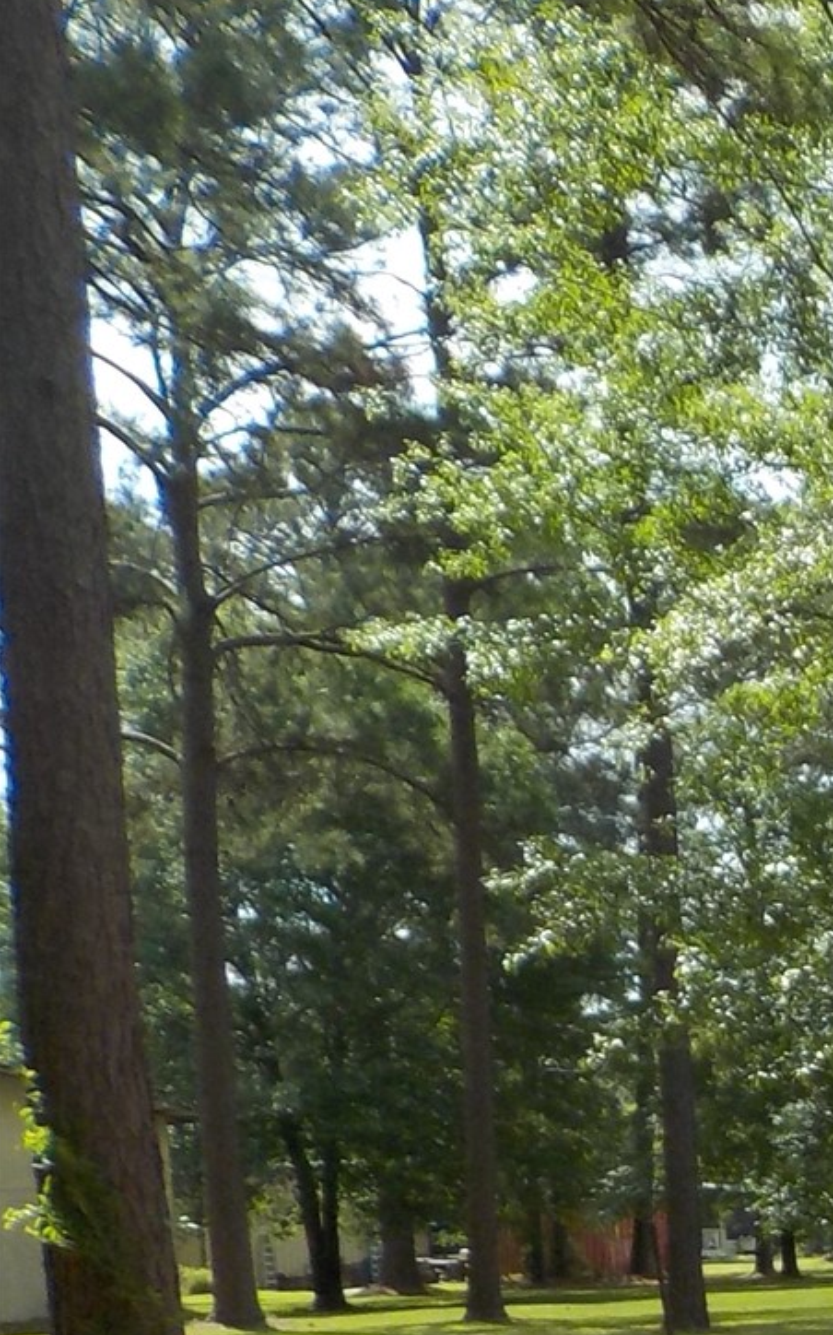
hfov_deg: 12.1
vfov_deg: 22.0
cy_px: 1390
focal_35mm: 90
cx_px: 1883
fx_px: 3272
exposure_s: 1/640
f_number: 3.3
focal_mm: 4.1
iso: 125
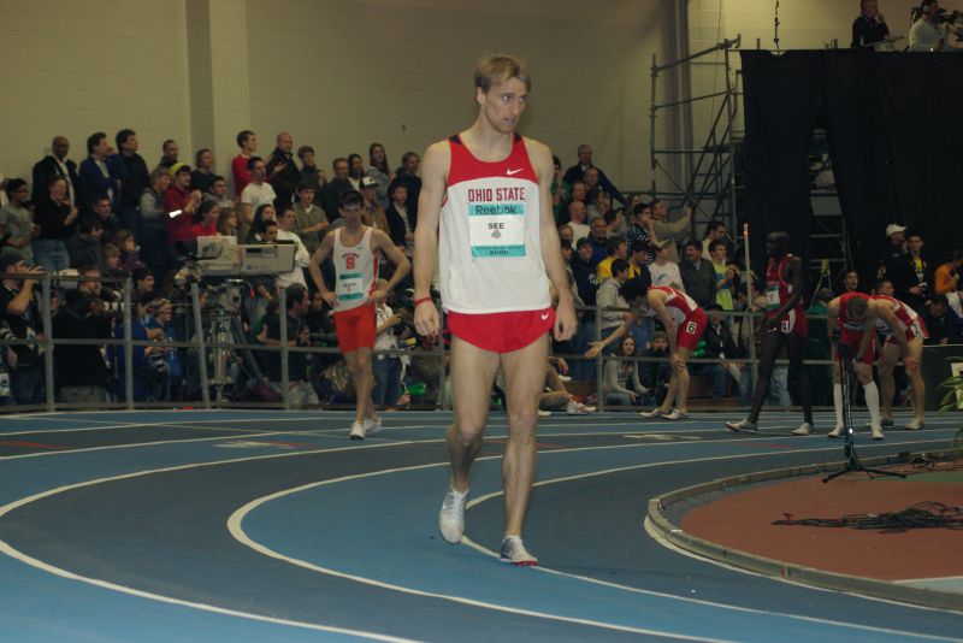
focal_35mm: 120
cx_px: 482
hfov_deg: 17.1
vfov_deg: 11.4
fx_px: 3211
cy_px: 322
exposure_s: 1/125
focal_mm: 80
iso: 800
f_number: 6.3
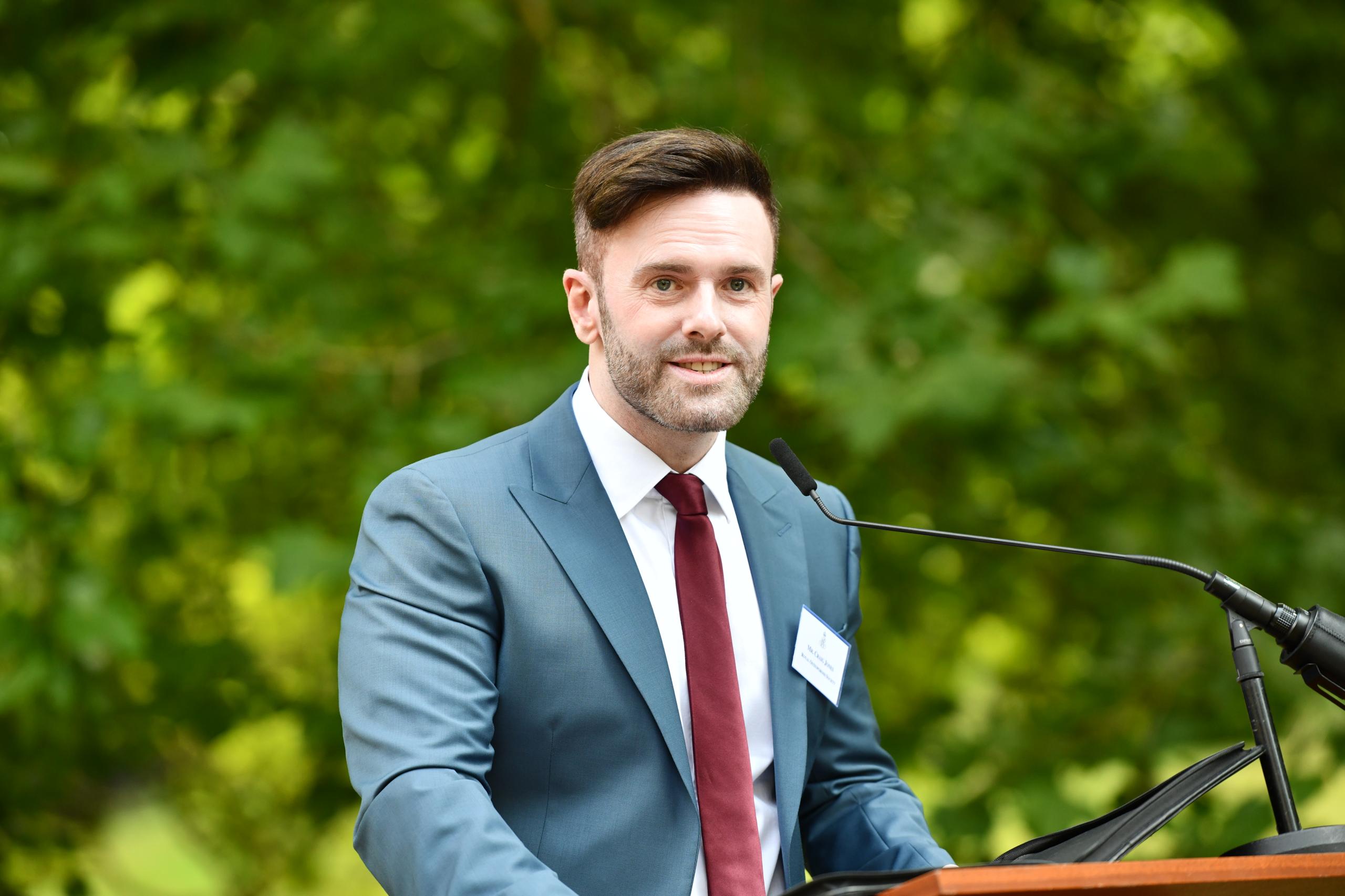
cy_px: 448
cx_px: 672
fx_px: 6350
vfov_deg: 8.1
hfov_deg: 12.1
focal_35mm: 170
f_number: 4
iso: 800
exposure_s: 1/500
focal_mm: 170
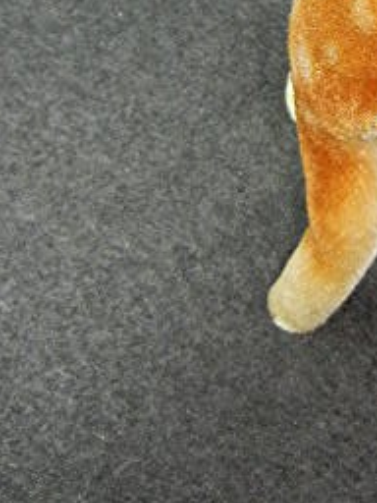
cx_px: 406
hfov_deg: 18.9
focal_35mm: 75
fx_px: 1089
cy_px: -16
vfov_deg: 24.6
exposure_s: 1/30
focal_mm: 5.4
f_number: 3.5
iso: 536
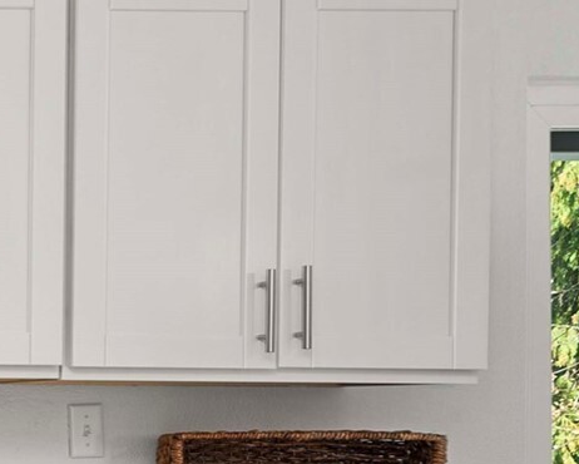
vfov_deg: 27.8
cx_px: -396
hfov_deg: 23.6
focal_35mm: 52
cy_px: 439
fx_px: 891
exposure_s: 1/125
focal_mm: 16
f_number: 7.1
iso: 80
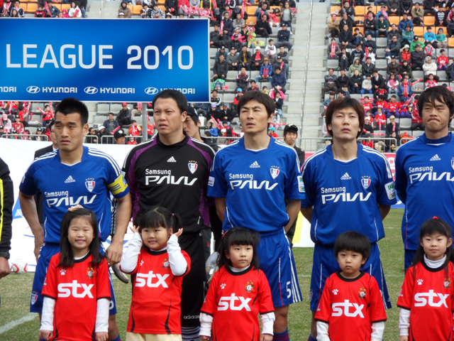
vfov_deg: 8.5
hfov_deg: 11.3
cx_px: 227
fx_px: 2295
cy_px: 170
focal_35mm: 175
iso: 80
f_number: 5.9
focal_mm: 30.6
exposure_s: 1/125
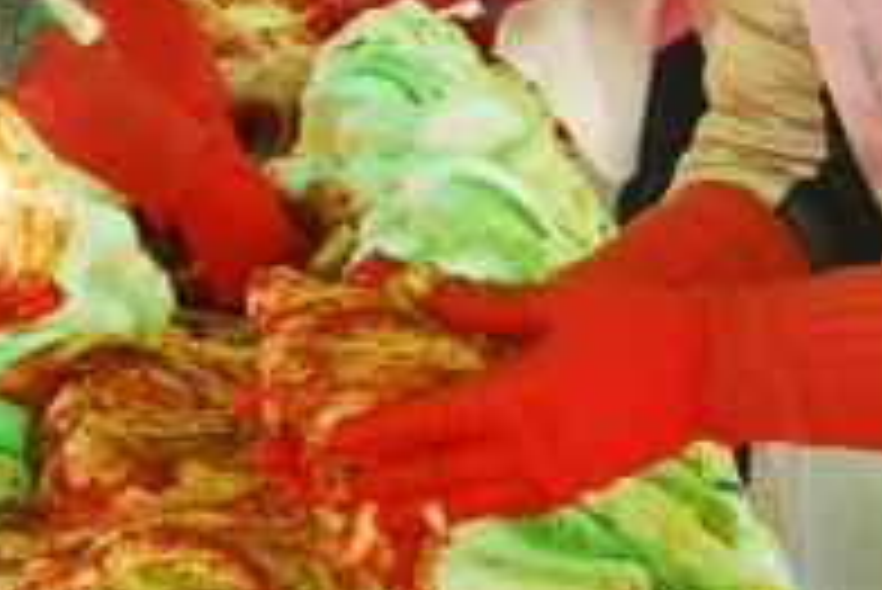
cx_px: 81
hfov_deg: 12.6
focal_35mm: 161
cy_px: -196
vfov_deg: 8.4
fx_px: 3947
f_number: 10
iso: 1000
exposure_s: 1/200
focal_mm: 30
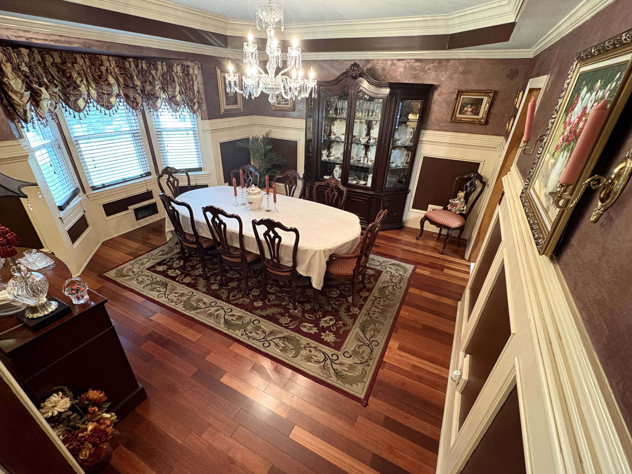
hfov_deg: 94.5
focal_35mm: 16
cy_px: 254
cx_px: 307
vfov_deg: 78.0
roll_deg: -1.6
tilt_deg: -30.0
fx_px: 292
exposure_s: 1/40
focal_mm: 2.22
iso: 800
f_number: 2.2
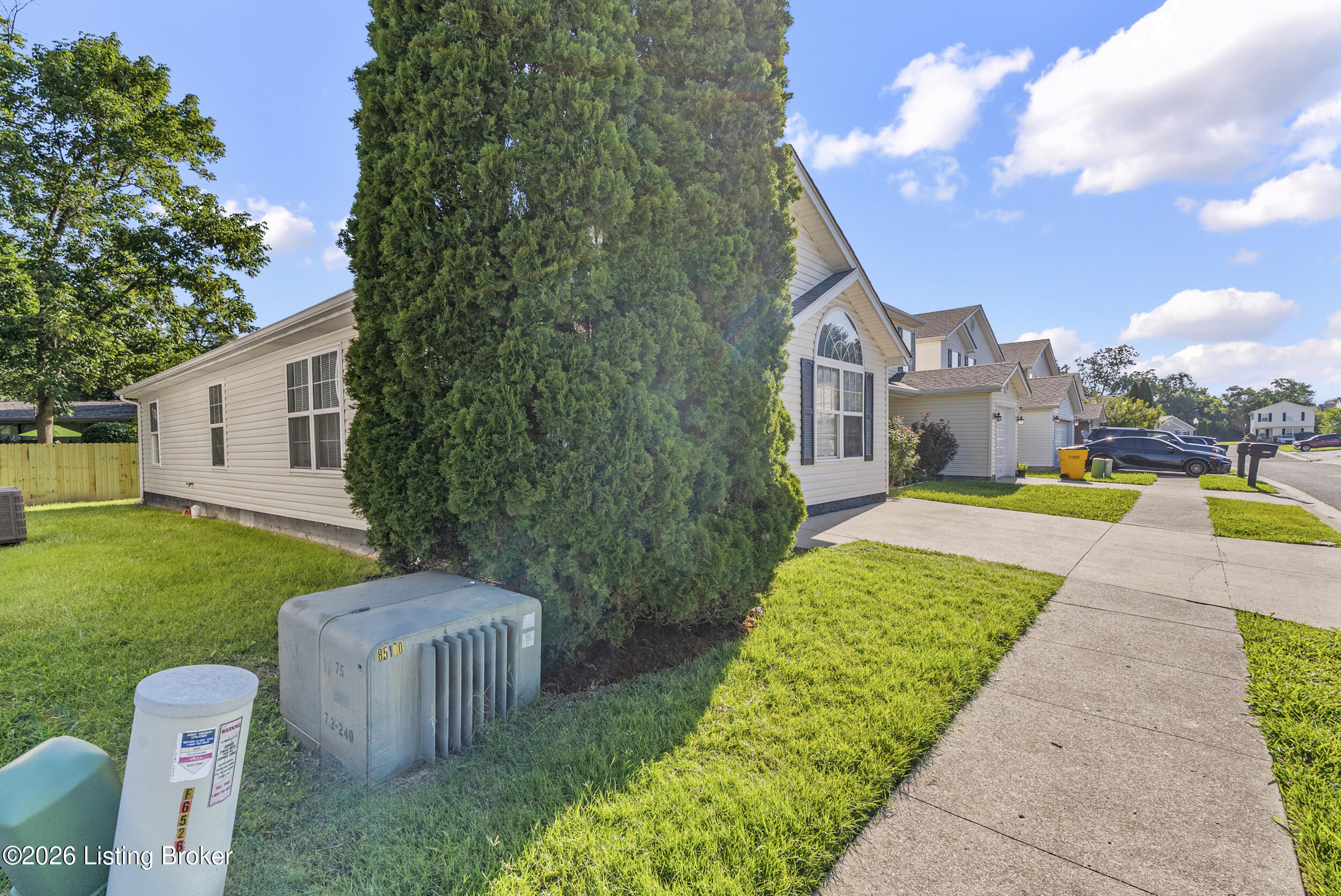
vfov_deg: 73.8
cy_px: 448
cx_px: 670
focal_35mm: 16
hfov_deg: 96.7
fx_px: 596
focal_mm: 16
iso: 1000
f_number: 11
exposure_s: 1/160
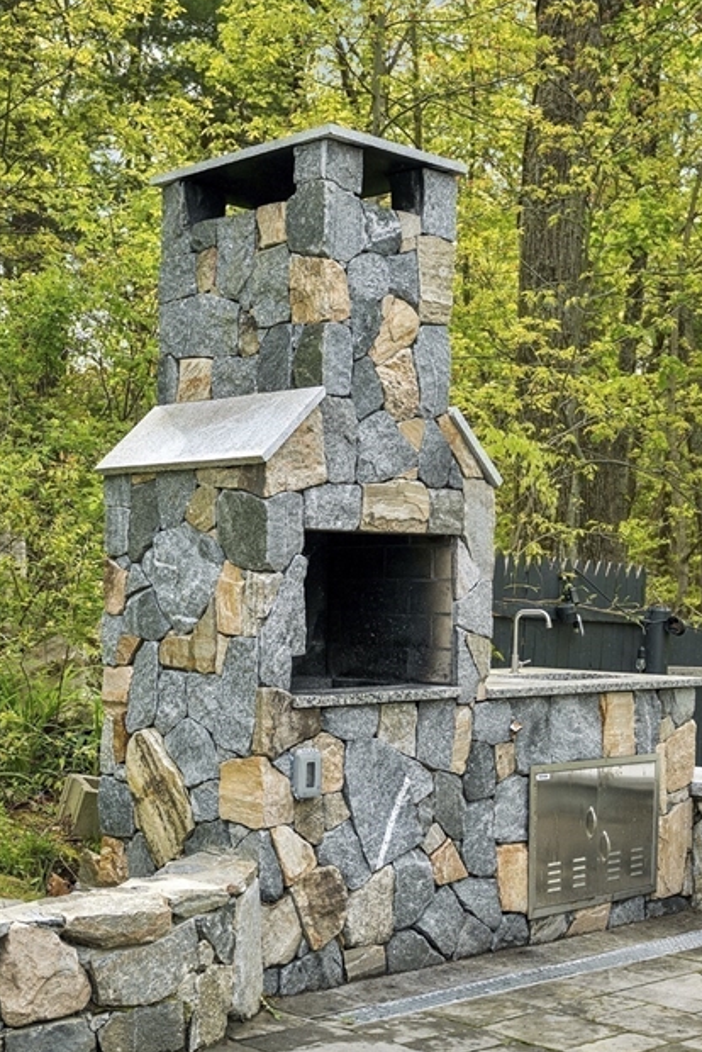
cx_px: 432
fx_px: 1519
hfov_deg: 26.0
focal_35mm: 52
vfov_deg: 38.1
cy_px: 607
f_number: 4
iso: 500
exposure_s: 1/250
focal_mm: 28.5
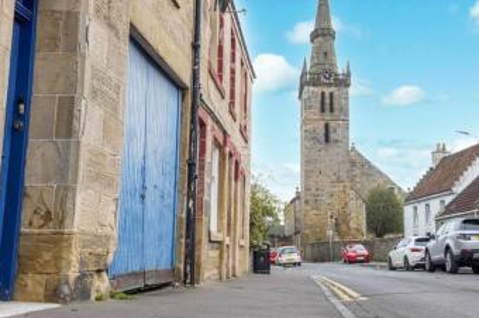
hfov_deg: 39.8
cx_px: 324
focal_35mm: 49
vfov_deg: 27.4
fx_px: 651
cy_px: 133
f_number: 13
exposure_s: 1/100
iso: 400
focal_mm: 35
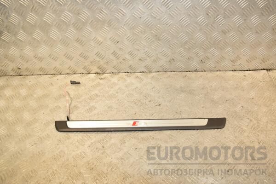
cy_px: 92
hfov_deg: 67.4
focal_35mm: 27
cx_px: 138
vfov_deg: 47.9
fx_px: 207
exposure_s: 1/200
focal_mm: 18
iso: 800
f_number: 5.6
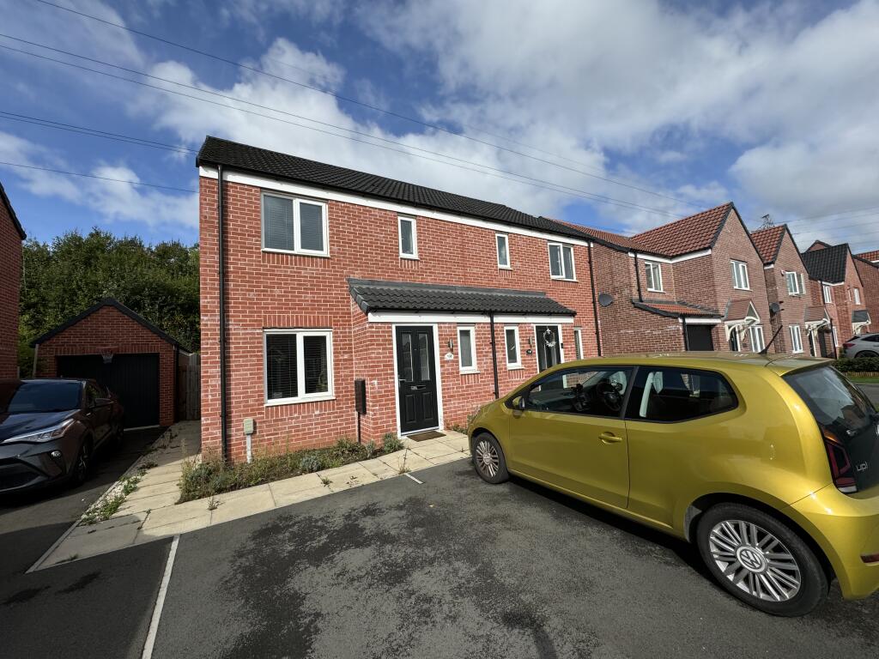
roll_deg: +2.9
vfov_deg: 85.7
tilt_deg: +7.0
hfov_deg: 102.1
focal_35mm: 14
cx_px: 440
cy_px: 330
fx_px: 356
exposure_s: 1/2083
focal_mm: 2.22
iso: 50
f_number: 2.2
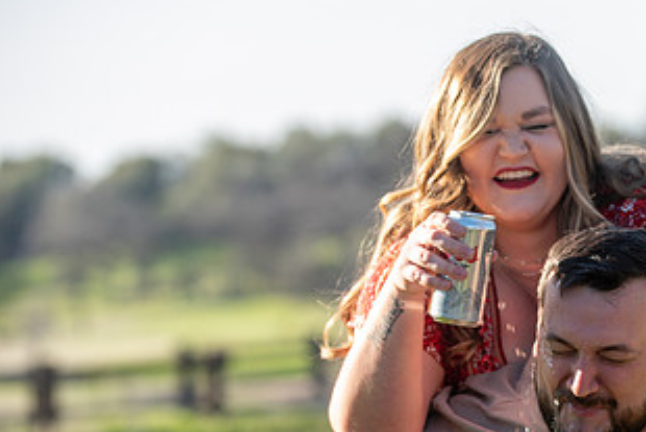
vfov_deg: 5.2
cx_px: 577
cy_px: 341
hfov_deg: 7.8
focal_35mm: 262
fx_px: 4703
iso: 50
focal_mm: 140
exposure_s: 1/250
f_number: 4
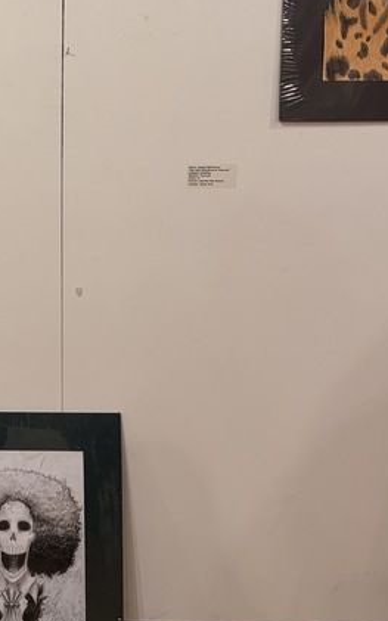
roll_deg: +1.5
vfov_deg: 30.1
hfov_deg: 18.1
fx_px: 1134
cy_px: 158
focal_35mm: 67
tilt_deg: -8.4
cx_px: -122
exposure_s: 1/60
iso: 160
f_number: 1.6
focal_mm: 5.96
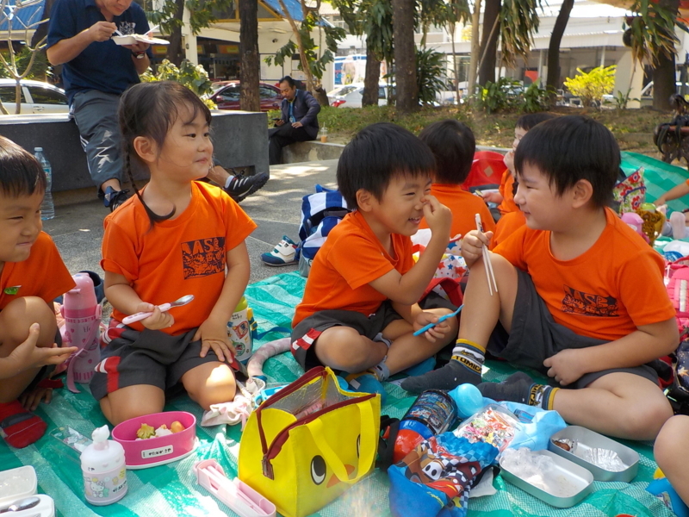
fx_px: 597
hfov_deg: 60.0
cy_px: 258
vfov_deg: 46.8
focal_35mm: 30
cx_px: 344
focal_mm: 4.1
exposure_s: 1/200
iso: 125
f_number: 3.3
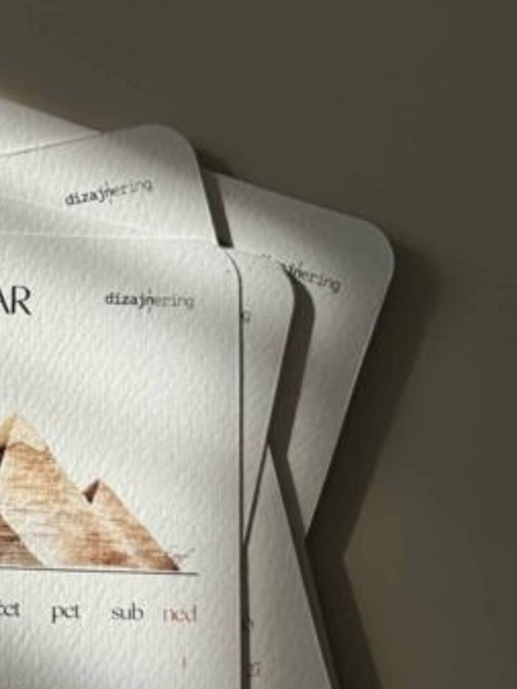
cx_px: -33
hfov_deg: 12.8
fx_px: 2269
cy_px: 417
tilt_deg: -80.0
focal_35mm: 114
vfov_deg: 17.2
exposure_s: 1/1754
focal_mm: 6.76
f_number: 1.78
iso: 64
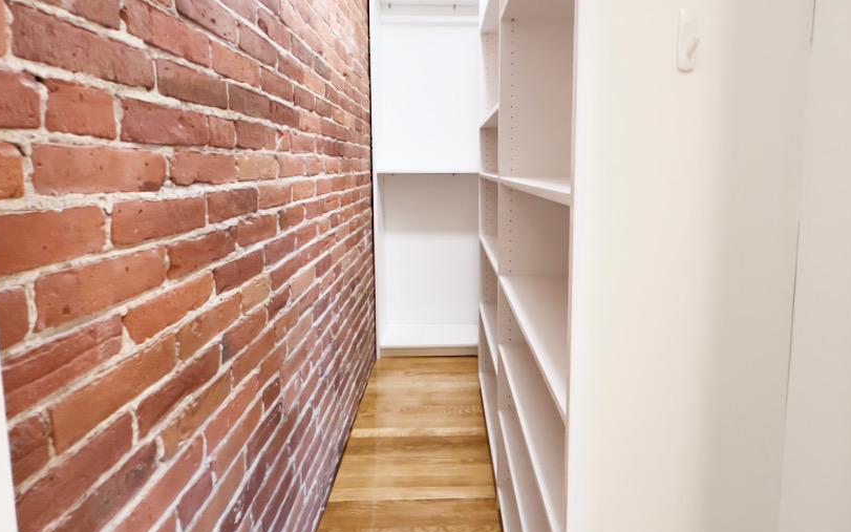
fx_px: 394
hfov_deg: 94.1
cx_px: 465
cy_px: 200
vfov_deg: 67.0
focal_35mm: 17
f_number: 1.8
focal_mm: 1.57
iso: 250
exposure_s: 1/60
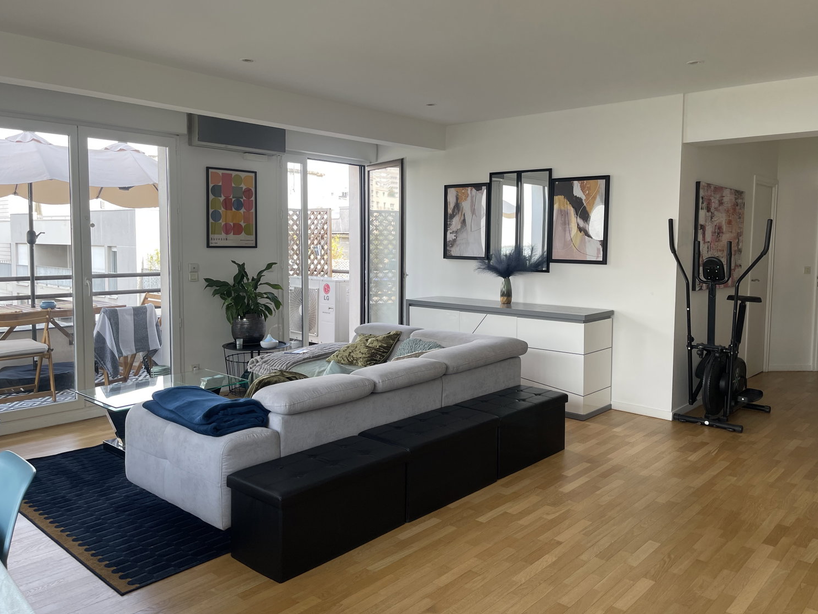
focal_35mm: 27
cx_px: 423
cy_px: 283
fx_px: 638
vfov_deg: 51.3
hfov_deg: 65.3
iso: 32
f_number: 1.6
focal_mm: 5.1
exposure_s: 1/121
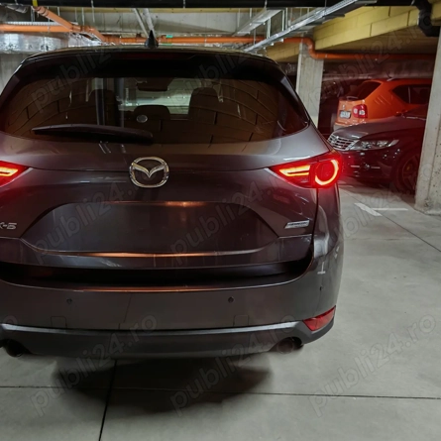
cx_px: 163
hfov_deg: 51.9
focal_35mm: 31
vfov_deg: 52.5
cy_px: 221
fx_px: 447
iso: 1250
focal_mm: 5.4
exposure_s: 1/33
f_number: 1.6
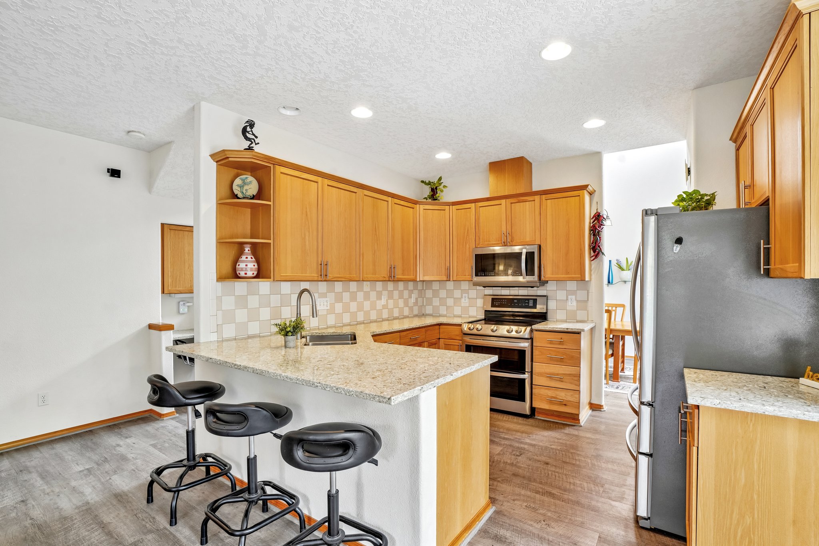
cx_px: 410
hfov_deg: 96.7
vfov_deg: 73.7
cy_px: 273
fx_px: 364
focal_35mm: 16
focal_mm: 16
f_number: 8
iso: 400
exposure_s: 1/13
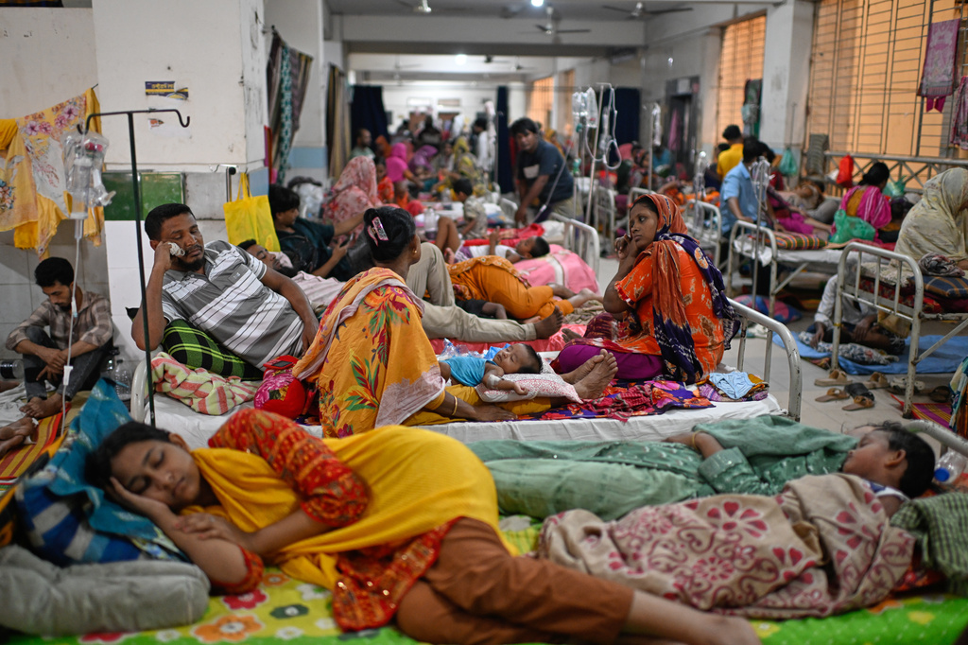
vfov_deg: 37.8
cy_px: 322
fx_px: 941
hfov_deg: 54.4
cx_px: 484
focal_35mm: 35
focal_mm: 35
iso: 1600
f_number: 1.4
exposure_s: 1/200
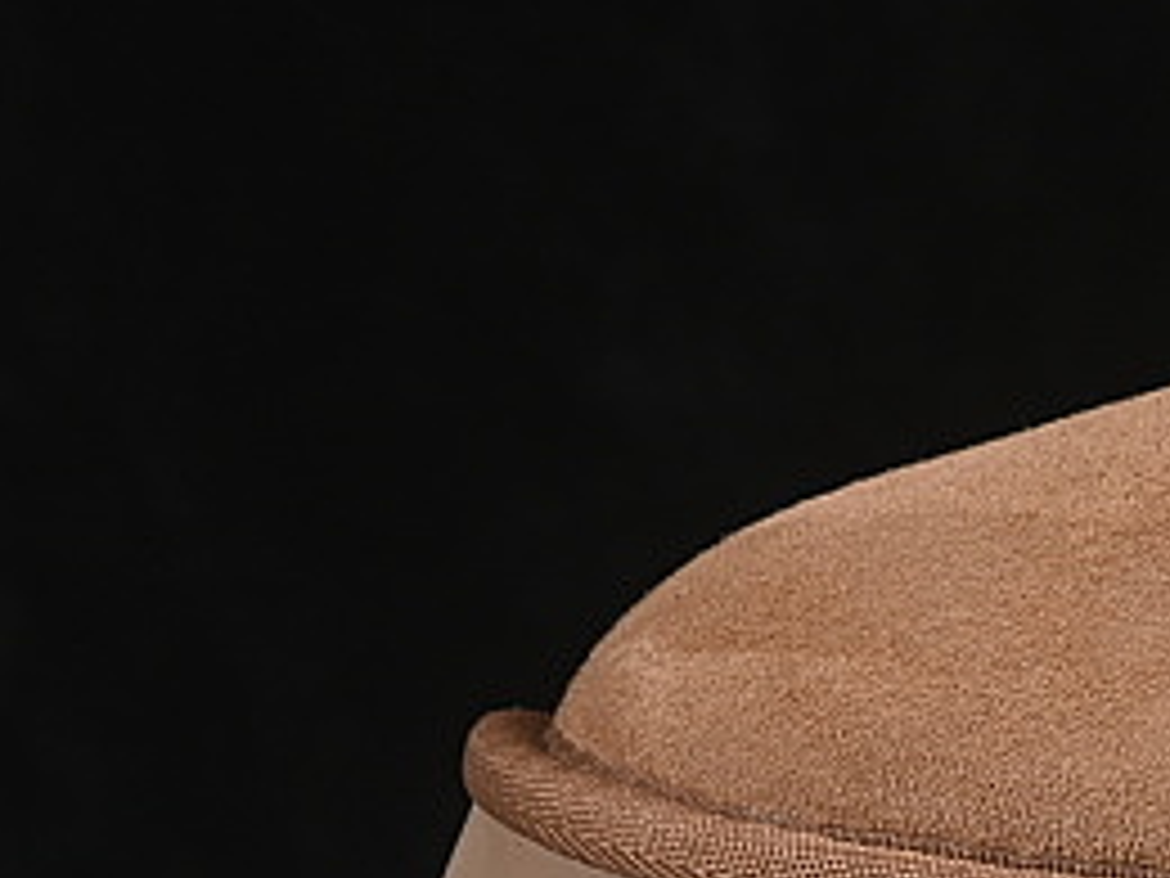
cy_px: 176
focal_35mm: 299
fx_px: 10106
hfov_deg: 6.5
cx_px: 2106
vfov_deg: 5.0
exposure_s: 1/80
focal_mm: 50
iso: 160
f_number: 8
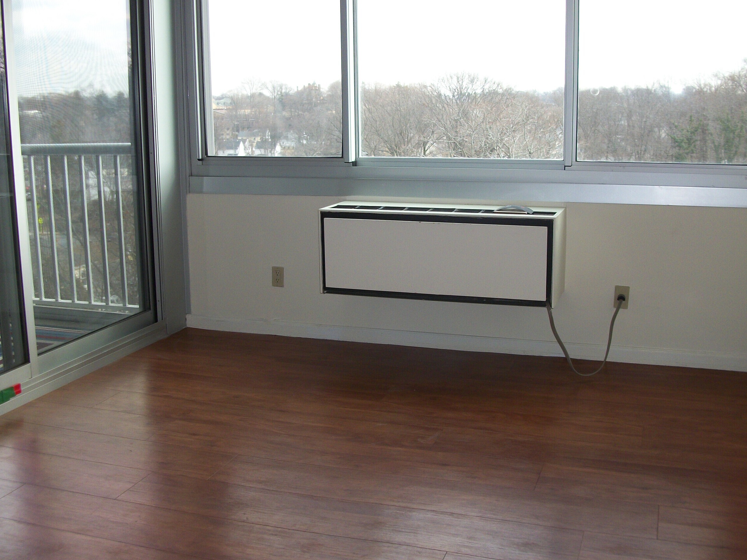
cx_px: 381
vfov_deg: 36.8
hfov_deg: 47.9
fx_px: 841
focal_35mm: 39
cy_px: 260
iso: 80
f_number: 2.9
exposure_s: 1/125
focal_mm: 5.7
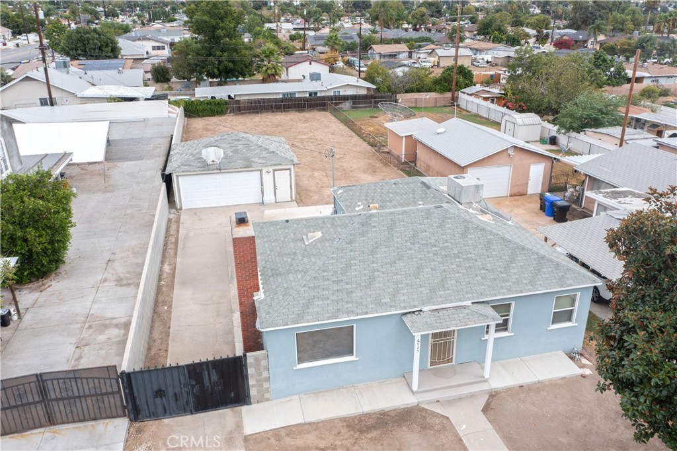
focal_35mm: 28
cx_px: 338
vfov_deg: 46.4
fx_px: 526
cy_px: 226
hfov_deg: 65.5
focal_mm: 10.26
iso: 100
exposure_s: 1/240
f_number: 5
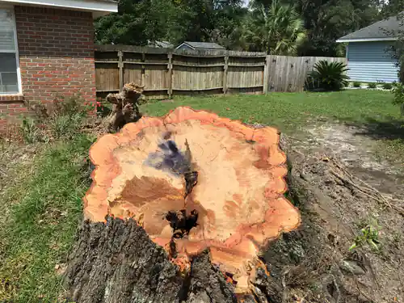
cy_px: 152
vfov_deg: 48.2
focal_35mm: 29
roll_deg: +0.1
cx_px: 202
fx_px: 338
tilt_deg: -12.3
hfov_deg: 61.7
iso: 25
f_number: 2.2
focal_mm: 4.15
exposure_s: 1/2024
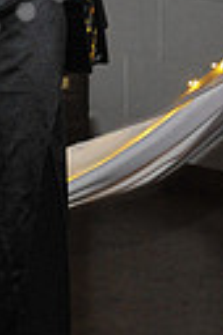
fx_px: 2609
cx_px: -113
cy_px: -267
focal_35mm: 280
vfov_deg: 7.2
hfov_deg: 4.9
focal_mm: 62
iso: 3200
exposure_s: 1/60
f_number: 6.3
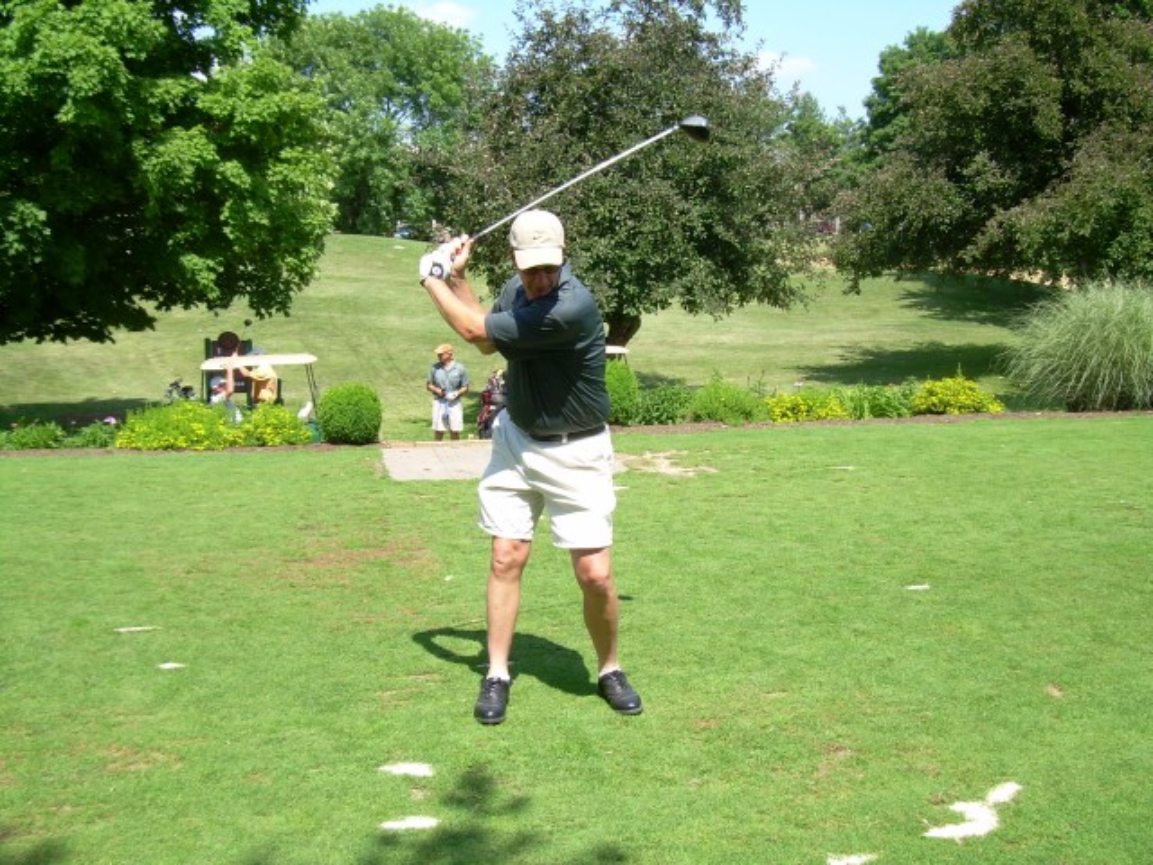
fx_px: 1266
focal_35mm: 38
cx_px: 576
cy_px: 432
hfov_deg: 49.0
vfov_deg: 37.7
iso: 50
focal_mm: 6.3
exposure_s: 1/210
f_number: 4.6
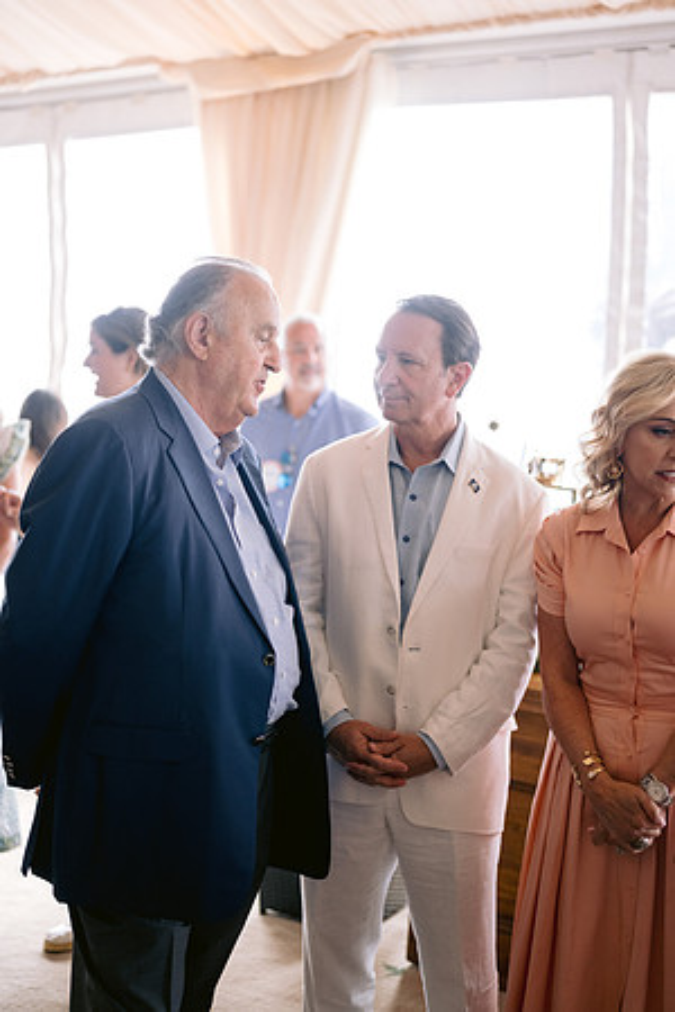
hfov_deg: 27.0
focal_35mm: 50
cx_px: 338
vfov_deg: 39.6
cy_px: 506
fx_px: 1406
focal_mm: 50
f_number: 2
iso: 800
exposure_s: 1/160
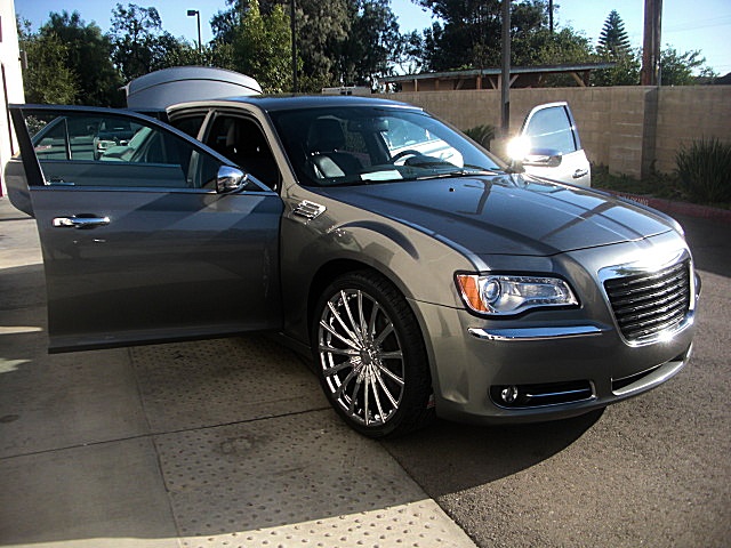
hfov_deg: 51.4
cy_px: 274
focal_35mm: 36
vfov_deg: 39.7
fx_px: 760
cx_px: 366
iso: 50
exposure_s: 1/500
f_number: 2.8
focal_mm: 6.3
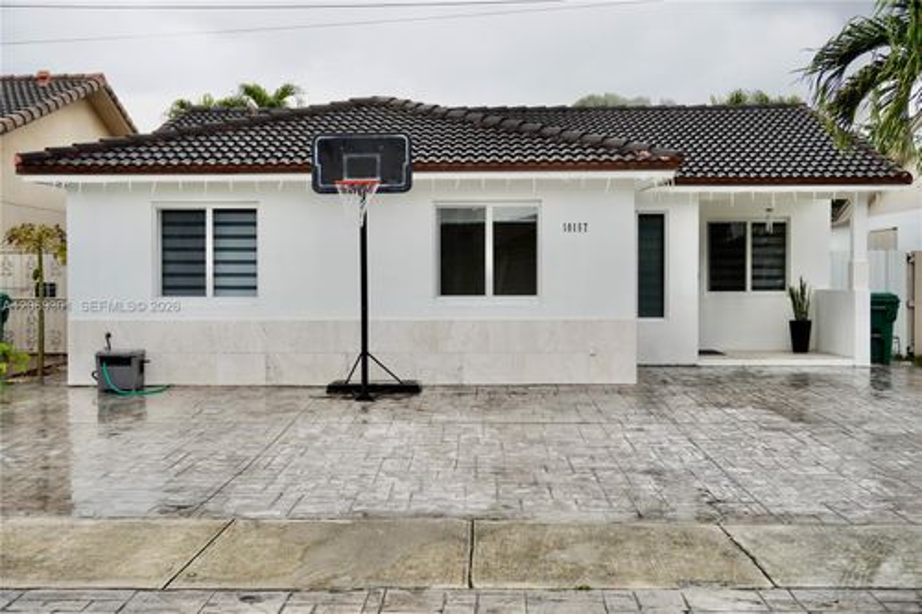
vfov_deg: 31.9
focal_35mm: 42
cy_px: 307
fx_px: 1075
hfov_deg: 46.4
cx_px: 461
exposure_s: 1/80
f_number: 6.3
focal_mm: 28
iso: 100
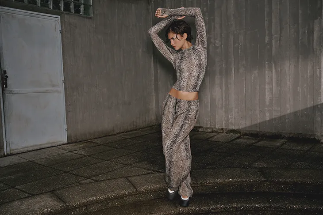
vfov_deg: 38.9
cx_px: 162
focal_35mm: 34
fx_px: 305
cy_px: 108
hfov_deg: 55.8
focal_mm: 34
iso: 100
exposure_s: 1/160
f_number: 8
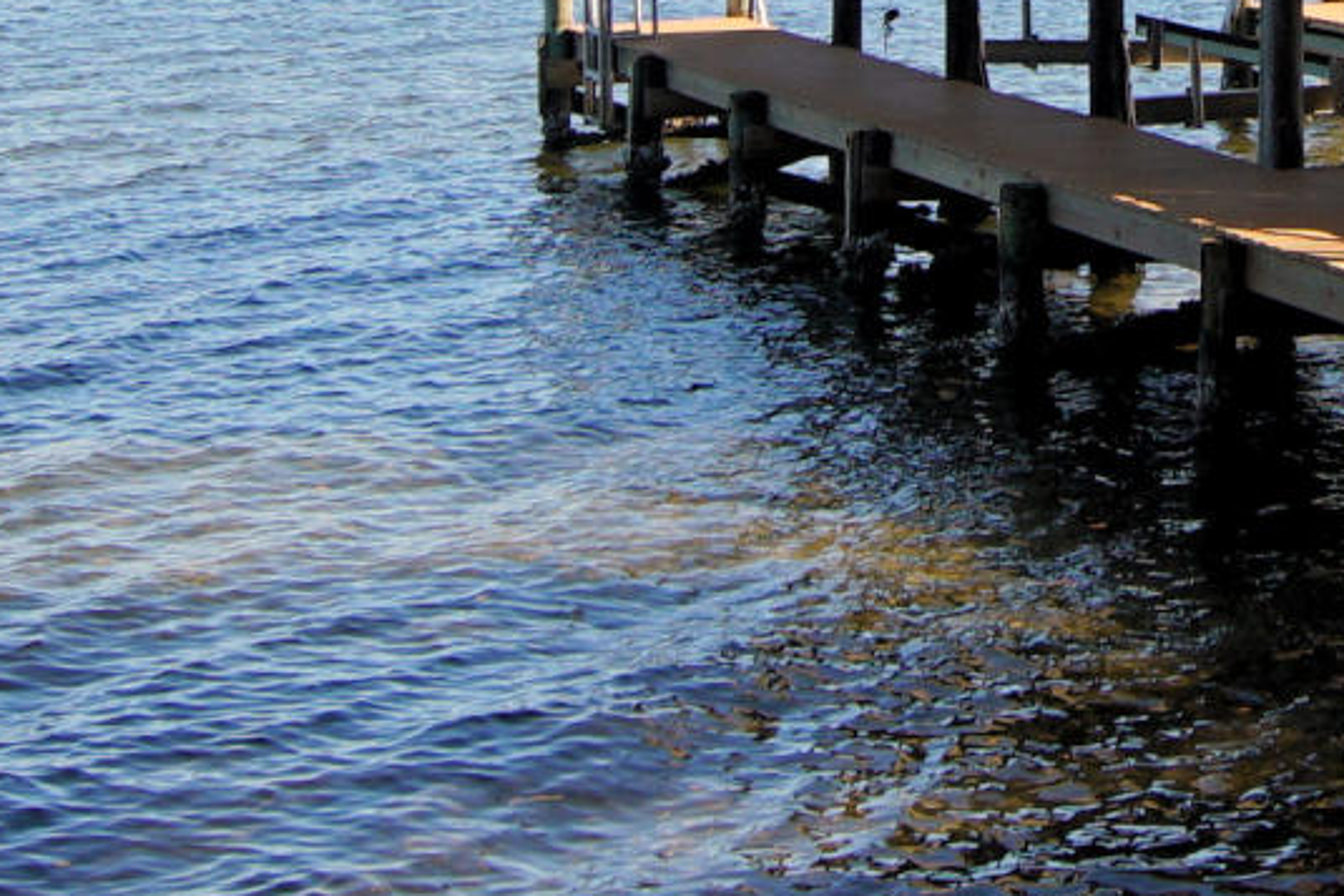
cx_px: 1246
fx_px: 3771
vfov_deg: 12.9
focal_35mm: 101
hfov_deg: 19.8
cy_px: -433
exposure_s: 1/160
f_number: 7.1
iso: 100
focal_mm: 12
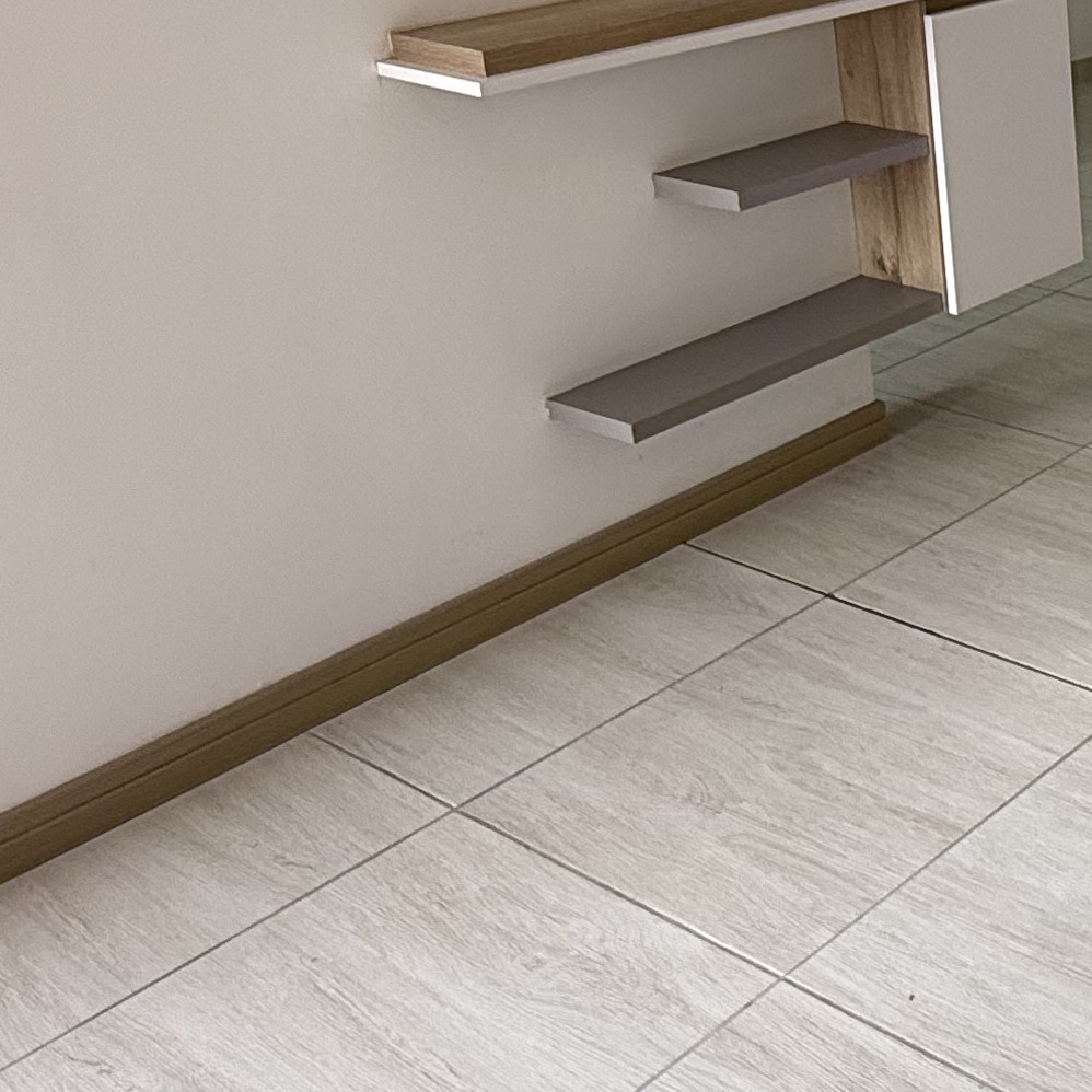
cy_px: 141
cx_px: 1409
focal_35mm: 50
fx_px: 1785
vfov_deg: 32.6
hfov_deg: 28.2
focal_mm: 2.22
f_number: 2.2
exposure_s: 1/99
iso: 80
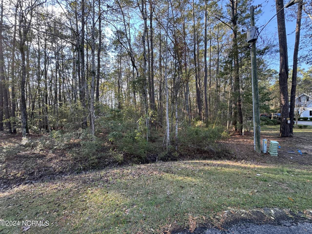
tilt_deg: -0.3
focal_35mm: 14
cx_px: 156
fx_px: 126
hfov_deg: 102.1
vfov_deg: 85.7
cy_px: 117
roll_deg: +0.4
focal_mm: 2.22
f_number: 2.2
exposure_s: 1/99
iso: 64
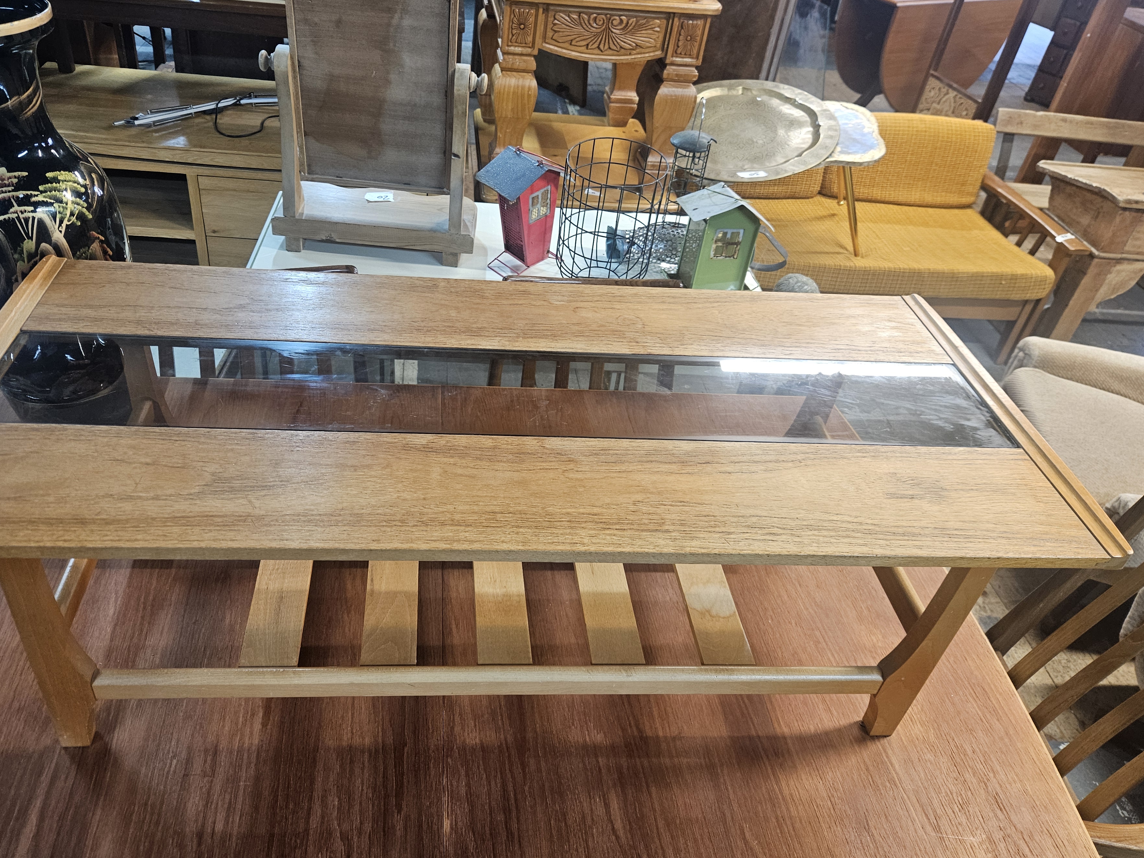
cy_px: 381
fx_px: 859
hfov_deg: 67.2
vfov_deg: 53.0
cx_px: 528
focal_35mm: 26
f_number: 1.8
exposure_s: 1/100
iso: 400
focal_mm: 5.4
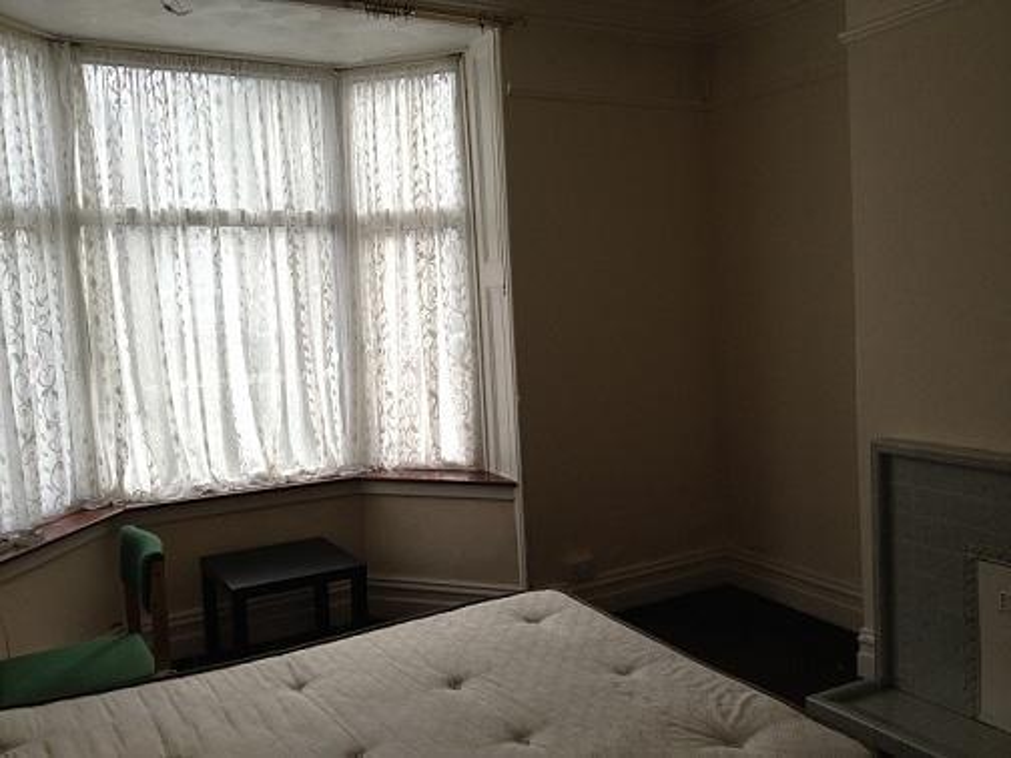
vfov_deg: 40.7
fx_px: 1022
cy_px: 379
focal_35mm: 35
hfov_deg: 52.6
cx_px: 506
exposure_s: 1/142
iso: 80
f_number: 2.4
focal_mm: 4.28
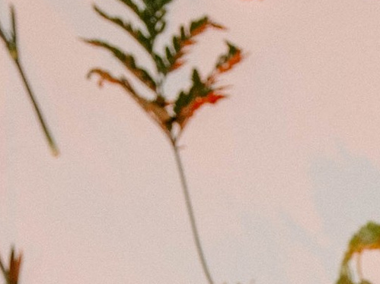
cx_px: 504
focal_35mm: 259
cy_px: 1128
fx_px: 2843
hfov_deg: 7.6
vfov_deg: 5.1
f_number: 3.5
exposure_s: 1/160
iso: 400
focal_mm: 35
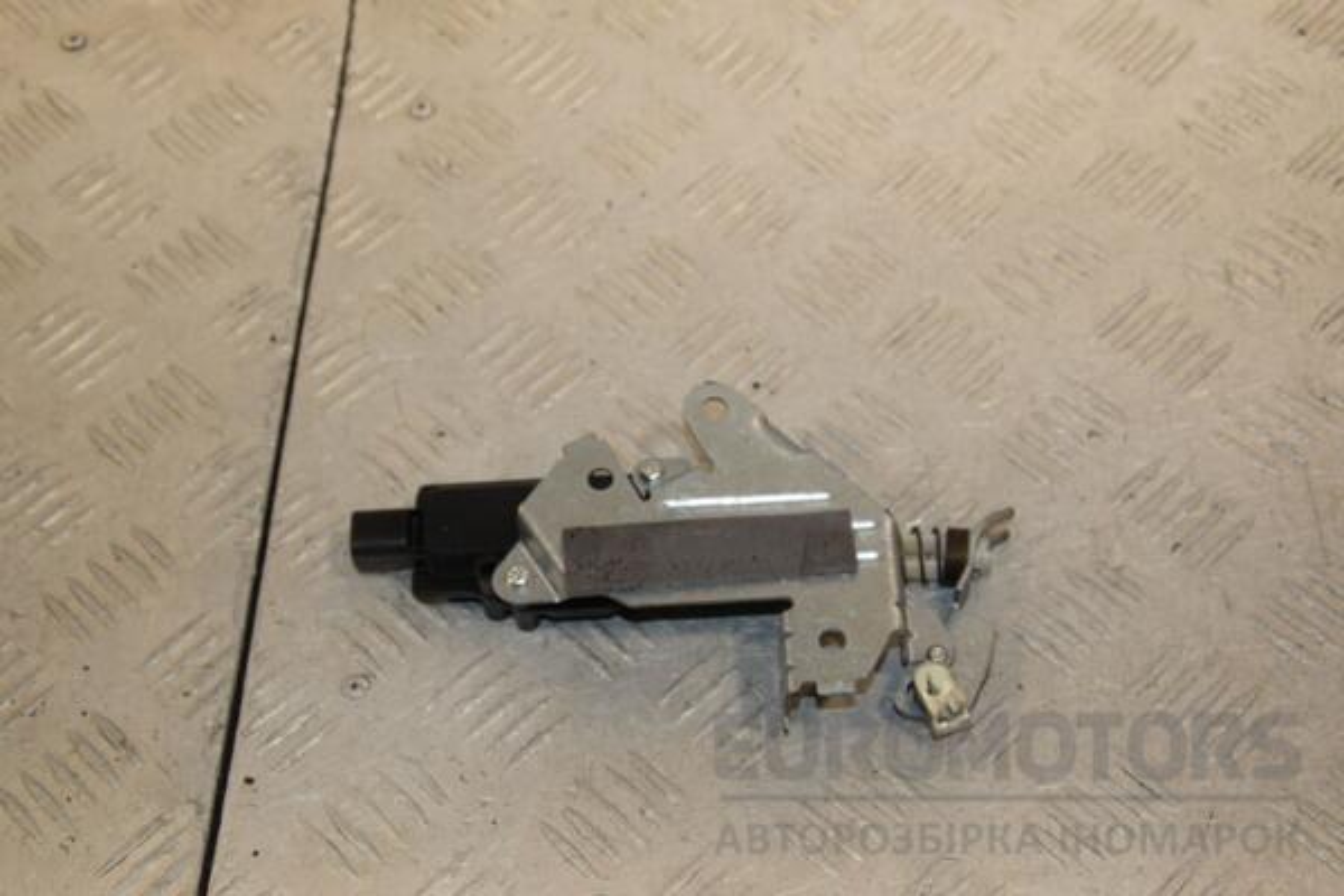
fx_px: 2352
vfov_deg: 21.6
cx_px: 672
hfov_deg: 31.9
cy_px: 448
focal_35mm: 63
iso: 800
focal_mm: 42
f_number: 7.1
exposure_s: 1/200
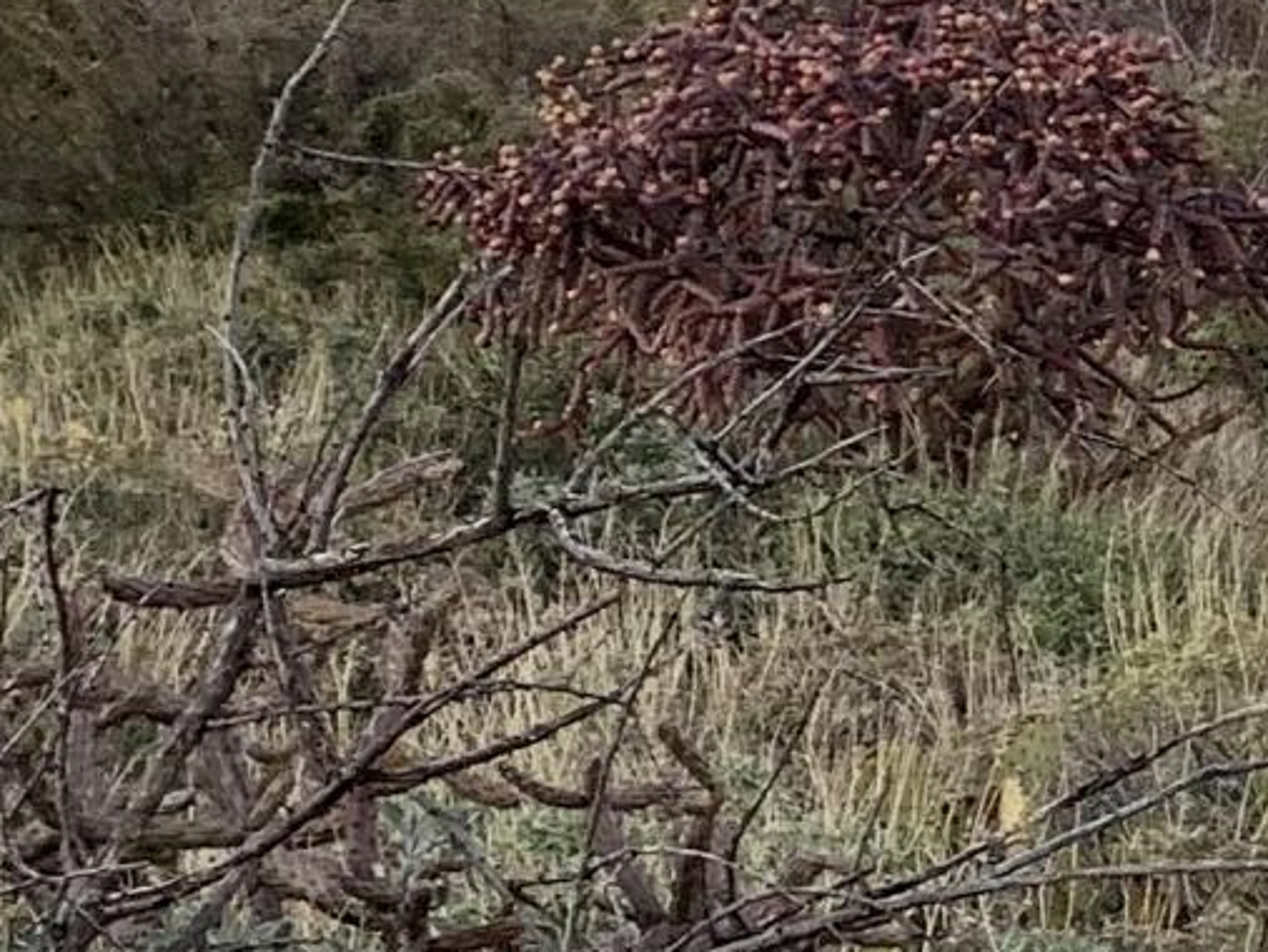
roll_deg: -0.7
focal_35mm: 154
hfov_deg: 11.4
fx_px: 5644
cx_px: 2676
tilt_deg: +0.7
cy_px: 341
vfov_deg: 9.6
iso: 25
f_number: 1.8
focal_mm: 4.25
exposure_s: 1/125
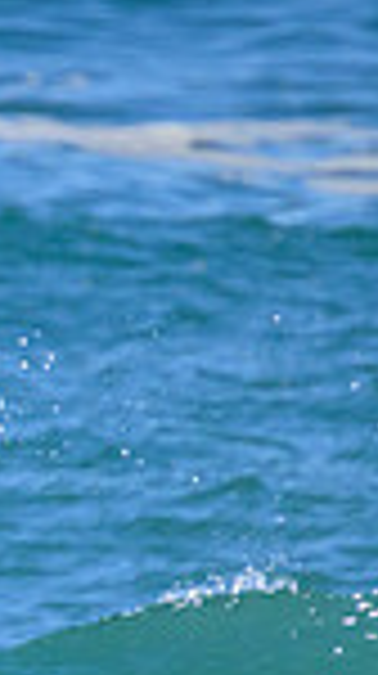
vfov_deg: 0.7
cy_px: 754
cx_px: -684
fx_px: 58036
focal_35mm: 3246
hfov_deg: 0.4
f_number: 11
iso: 2000
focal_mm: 800
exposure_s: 1/2000
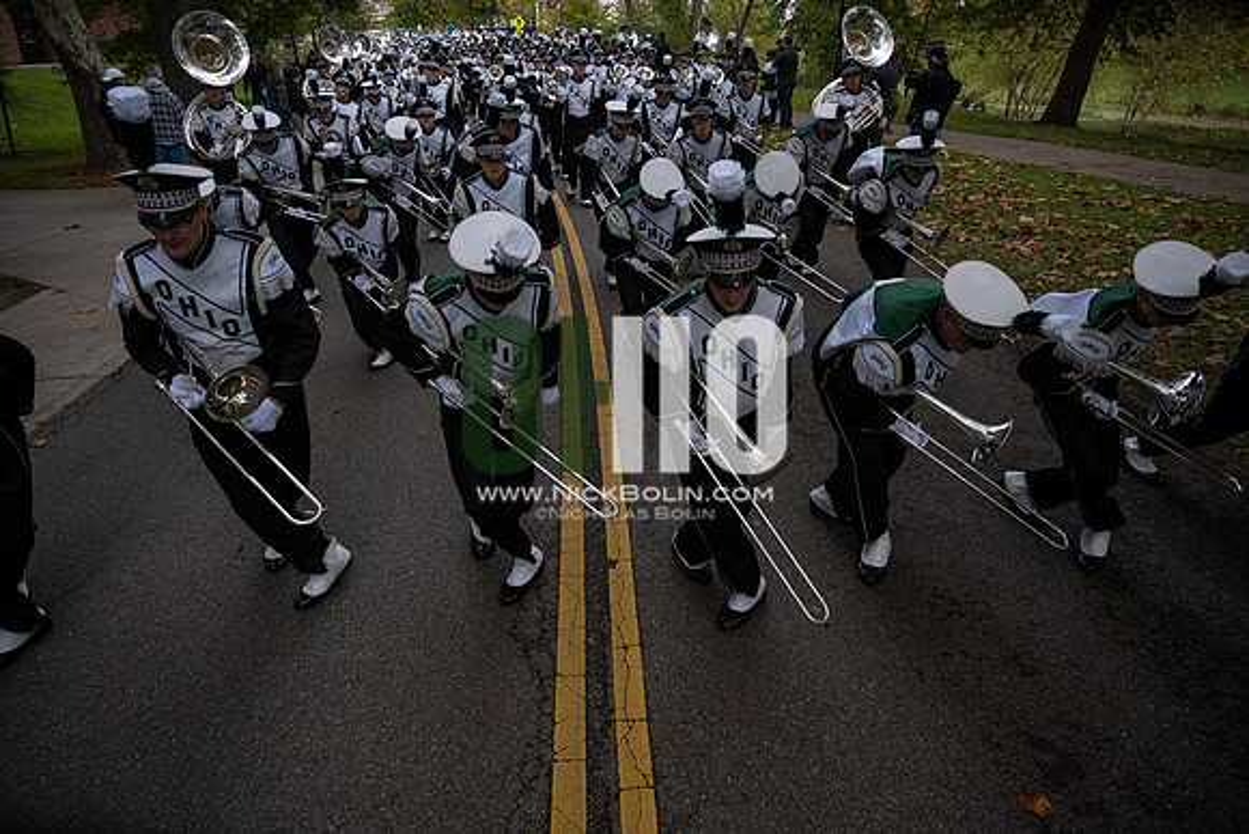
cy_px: 417
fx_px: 833
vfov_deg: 53.2
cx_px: 624
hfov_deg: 73.7
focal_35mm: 24
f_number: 4
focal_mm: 24
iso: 100
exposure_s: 1/1000
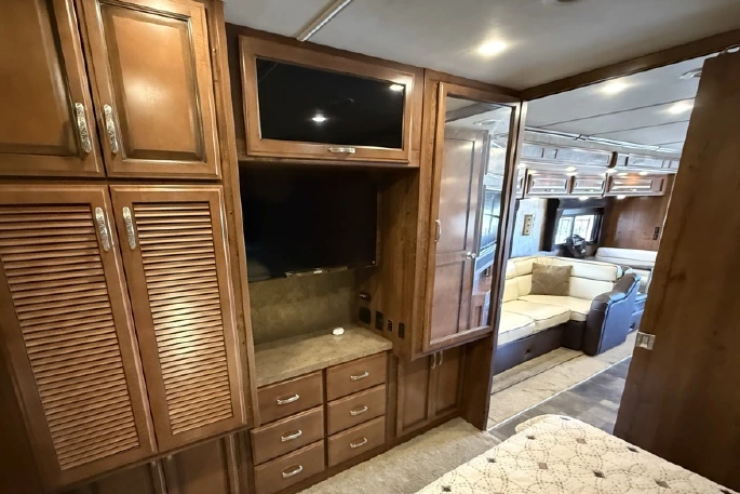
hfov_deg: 92.9
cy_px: 302
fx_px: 349
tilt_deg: -16.2
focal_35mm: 17
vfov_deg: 69.6
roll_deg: +0.2
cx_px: 329
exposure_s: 1/41
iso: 1250
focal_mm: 2.22
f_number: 2.2
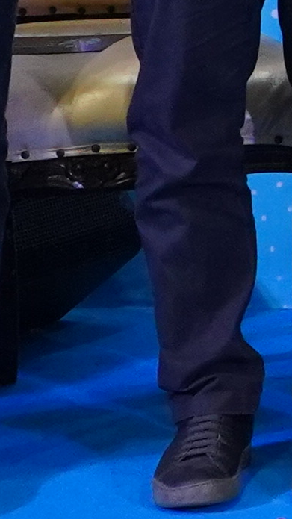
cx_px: 1184
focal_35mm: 235
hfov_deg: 4.7
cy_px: -464
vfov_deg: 8.7
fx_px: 3234
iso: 4000
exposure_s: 1/125
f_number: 7.1
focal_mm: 26
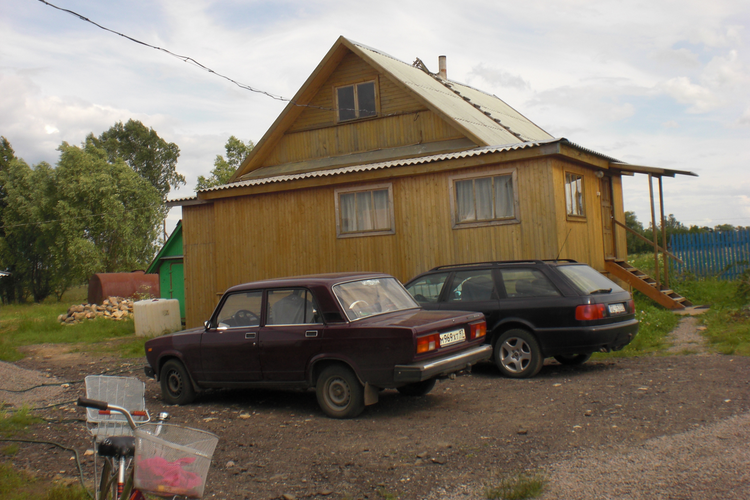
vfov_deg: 33.4
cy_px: 222
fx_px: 833
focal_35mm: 40
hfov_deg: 48.5
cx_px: 379
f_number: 5.6
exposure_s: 1/320
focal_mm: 6.3
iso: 64
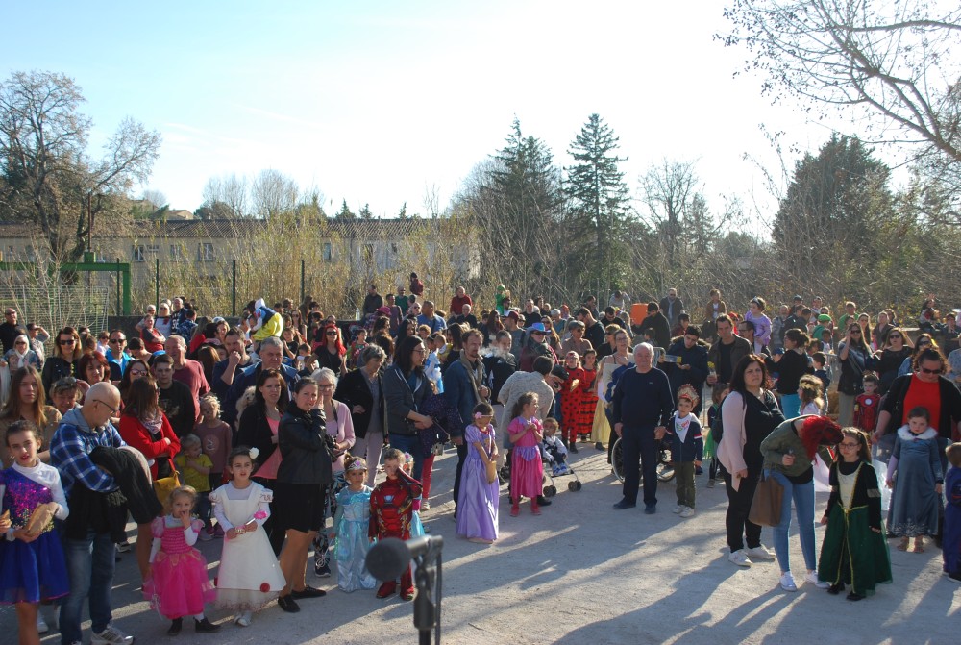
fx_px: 963
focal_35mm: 36
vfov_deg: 37.0
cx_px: 480
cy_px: 322
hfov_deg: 53.0
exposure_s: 1/200
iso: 100
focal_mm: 24
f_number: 5.6
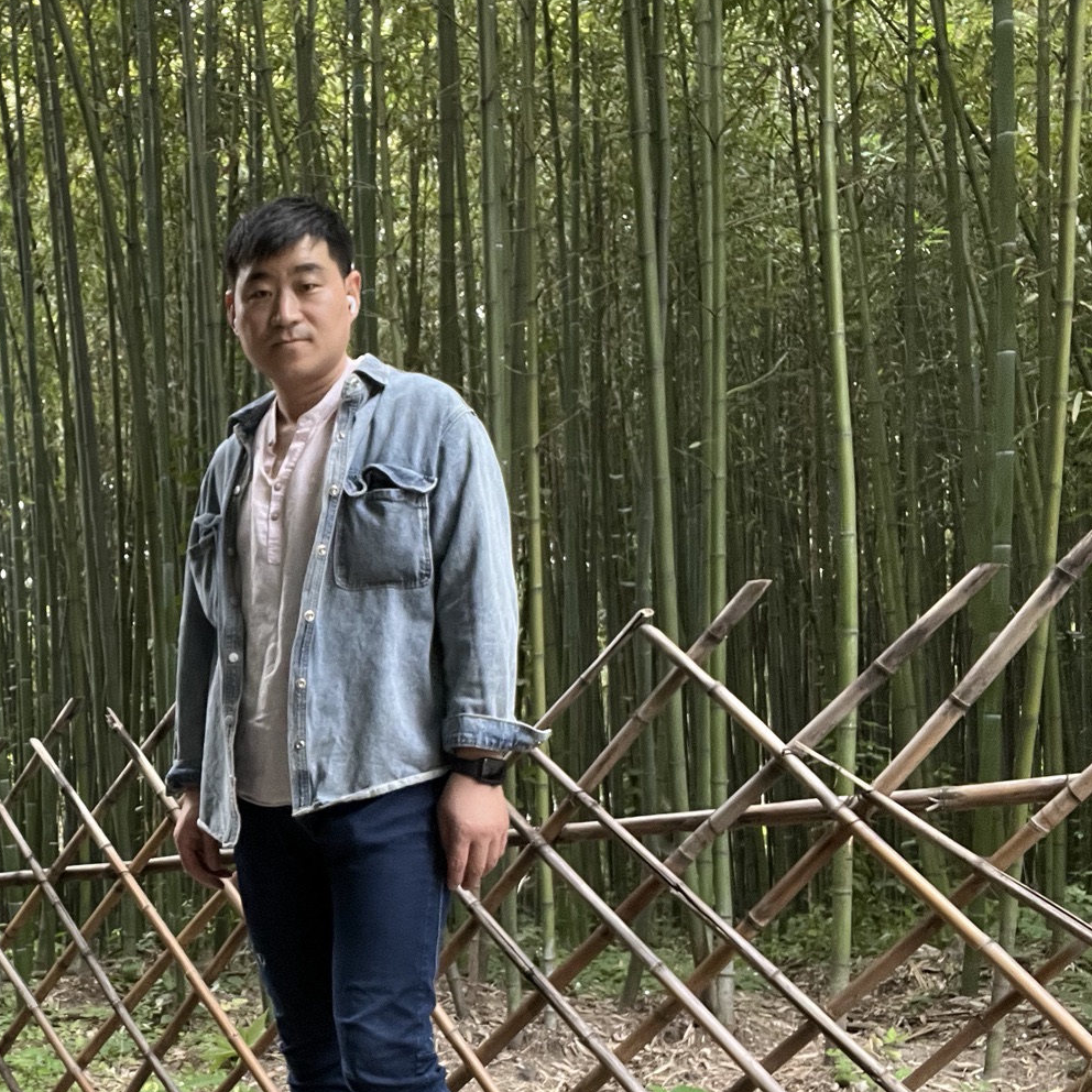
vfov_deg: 40.4
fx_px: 1463
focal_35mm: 41
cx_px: 103
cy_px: 723
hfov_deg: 38.1
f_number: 2.2
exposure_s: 1/40
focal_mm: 2.71
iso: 400
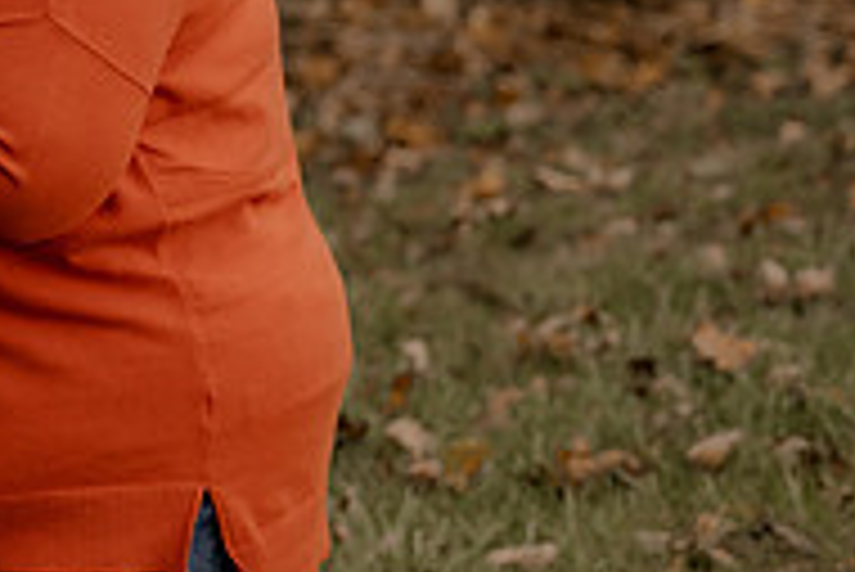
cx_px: -446
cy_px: -194
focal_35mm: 302
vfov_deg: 4.5
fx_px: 7178
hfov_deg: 6.7
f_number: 2.8
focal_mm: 66
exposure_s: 1/160
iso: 250
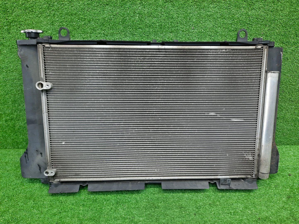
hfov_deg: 69.4
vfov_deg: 54.9
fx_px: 216
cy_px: 112
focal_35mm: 25
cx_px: 150
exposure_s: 1/50
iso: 93
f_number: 2
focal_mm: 4.6
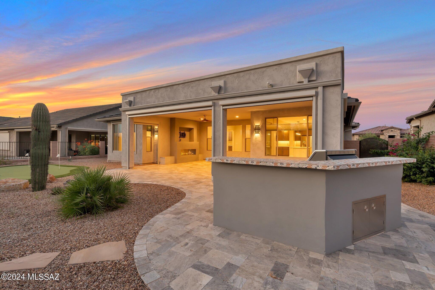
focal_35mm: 16
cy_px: 145
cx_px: 218
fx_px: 199
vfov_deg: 72.0
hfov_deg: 95.0
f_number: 8
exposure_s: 1/1.25
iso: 400
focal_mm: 11
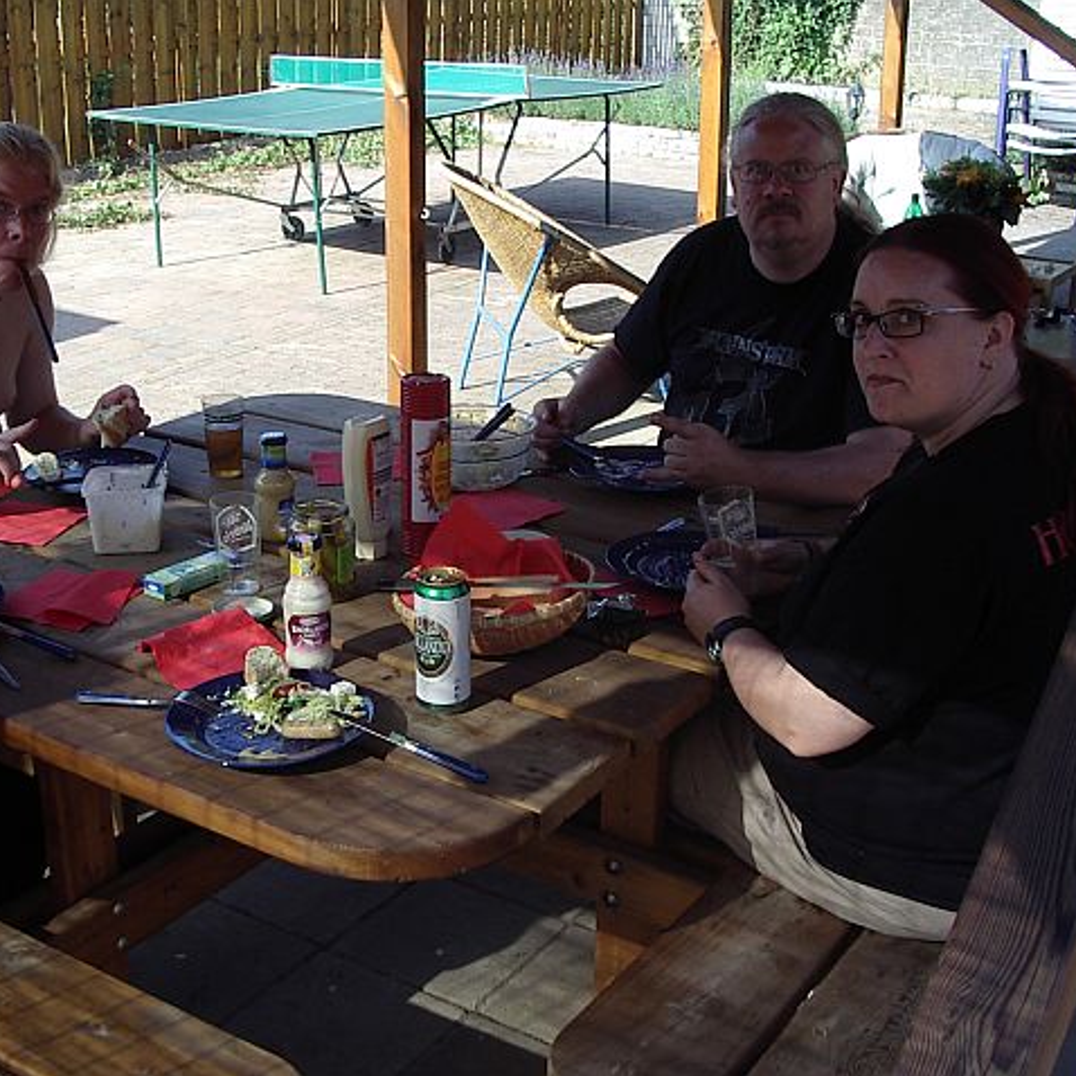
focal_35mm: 45
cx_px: 380
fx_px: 1583
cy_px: 538
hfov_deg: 37.2
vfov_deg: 37.6
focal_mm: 5.8
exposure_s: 1/100
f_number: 4.8
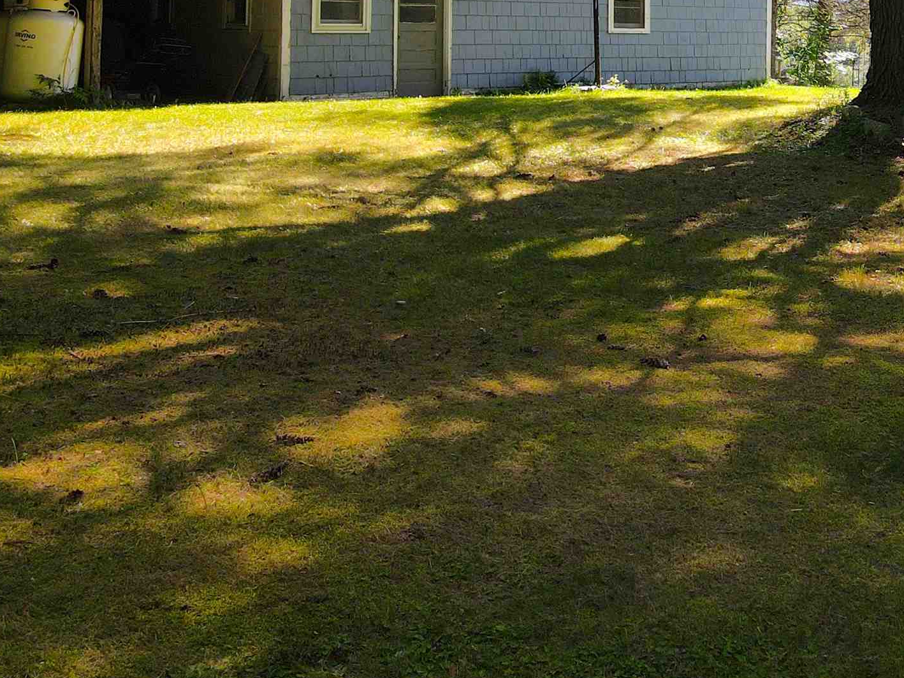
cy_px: 3
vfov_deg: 26.5
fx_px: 1358
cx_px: 951
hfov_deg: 33.0
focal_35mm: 52
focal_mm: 4.5
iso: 200
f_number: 2.8
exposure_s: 1/15
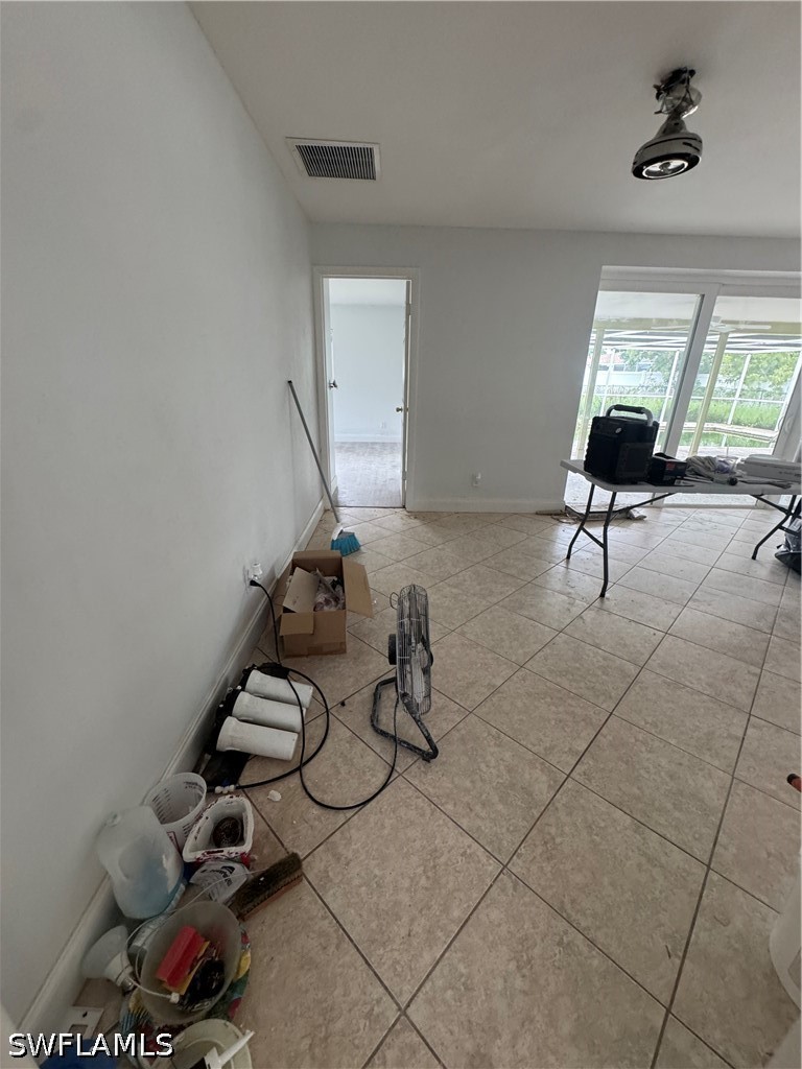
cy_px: 534
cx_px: 401
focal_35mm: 14
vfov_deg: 102.1
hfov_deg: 85.7
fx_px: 432
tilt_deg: -18.7
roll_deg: +1.1
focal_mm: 2.22
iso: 320
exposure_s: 1/60
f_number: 2.2
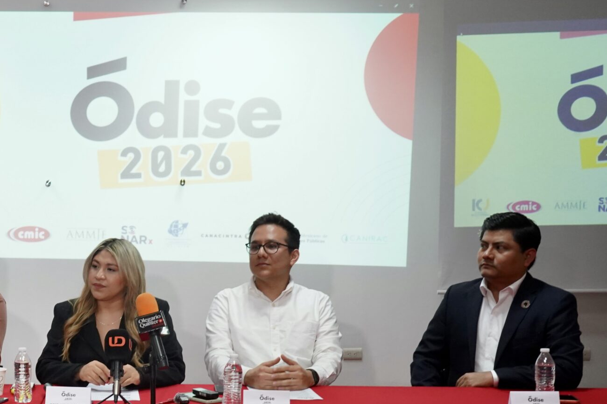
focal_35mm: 65
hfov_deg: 29.3
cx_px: 30
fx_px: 1096
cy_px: 304
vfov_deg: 20.8
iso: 3200
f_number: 13
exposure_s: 1/25
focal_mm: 33
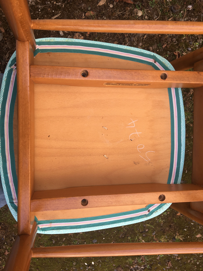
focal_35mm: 29
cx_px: 102
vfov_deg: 61.7
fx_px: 227
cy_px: 136
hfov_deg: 48.2
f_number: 2.2
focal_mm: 4.15
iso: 25
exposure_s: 1/130
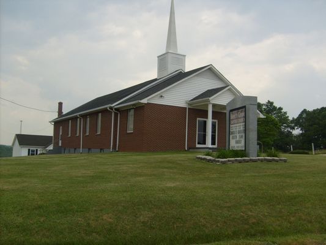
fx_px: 330
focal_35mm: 35
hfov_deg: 52.6
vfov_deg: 40.7
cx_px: 163
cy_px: 122
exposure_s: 1/250
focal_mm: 5.8
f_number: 7.1
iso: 80
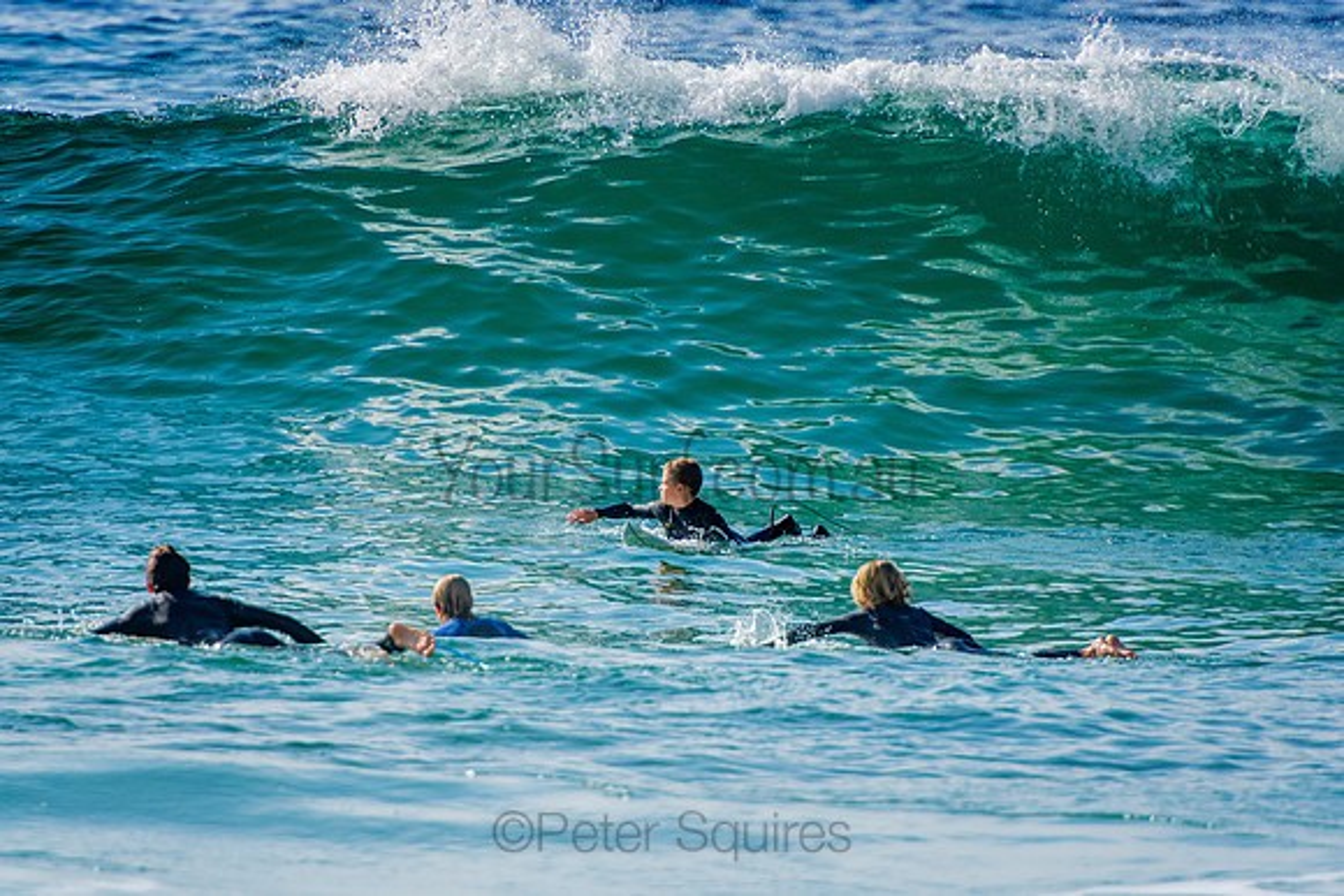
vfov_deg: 2.3
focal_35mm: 600
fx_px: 22404
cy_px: 448
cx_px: 672
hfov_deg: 3.4
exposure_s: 1/2000
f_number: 5.6
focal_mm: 400
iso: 320
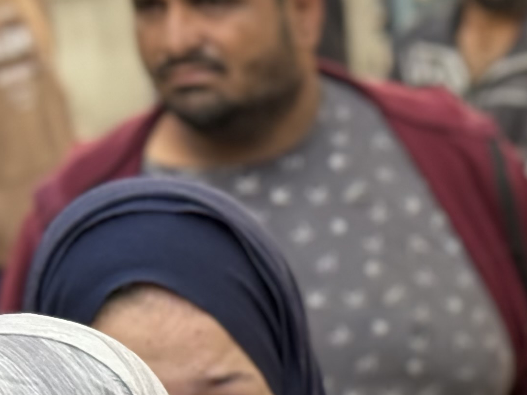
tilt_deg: -16.9
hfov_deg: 10.5
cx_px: 897
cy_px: 678
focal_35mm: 178
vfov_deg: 8.1
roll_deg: -0.7
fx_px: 2710
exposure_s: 1/519
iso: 64
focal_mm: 6.76
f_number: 1.78
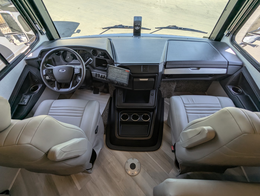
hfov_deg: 94.4
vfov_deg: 78.2
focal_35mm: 16
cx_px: 130
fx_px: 120
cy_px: 98
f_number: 2.2
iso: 32
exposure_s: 1/119
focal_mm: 2.35
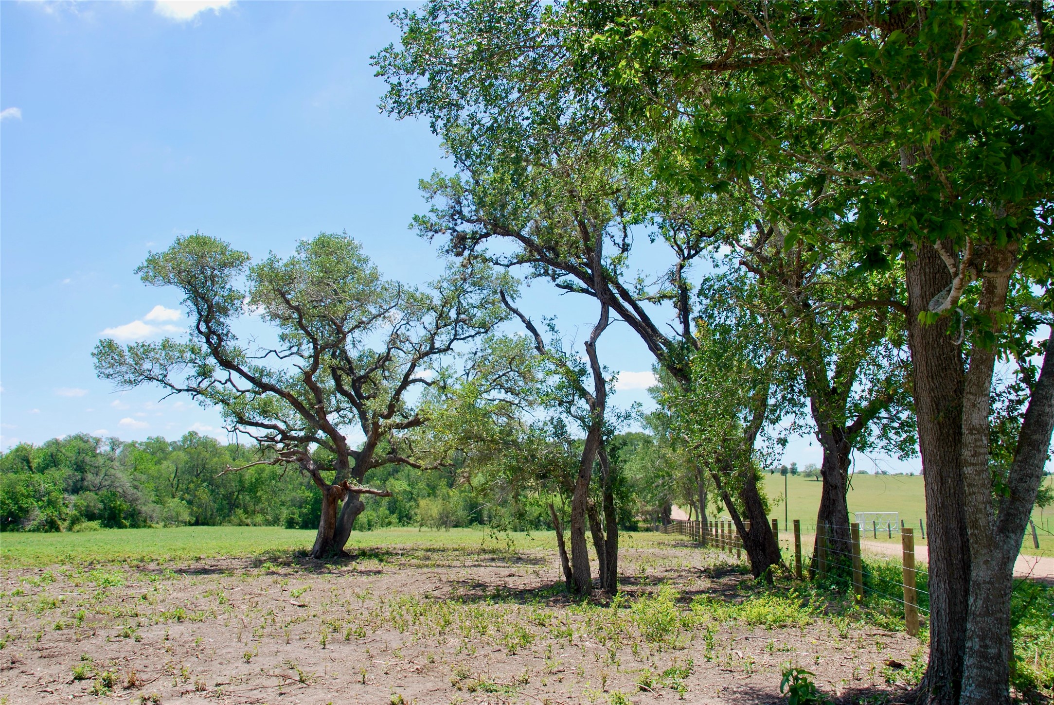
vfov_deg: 40.1
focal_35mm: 33
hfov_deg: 57.2
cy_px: 352
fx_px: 967
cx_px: 527
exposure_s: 1/200
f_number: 7.1
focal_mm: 22
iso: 100
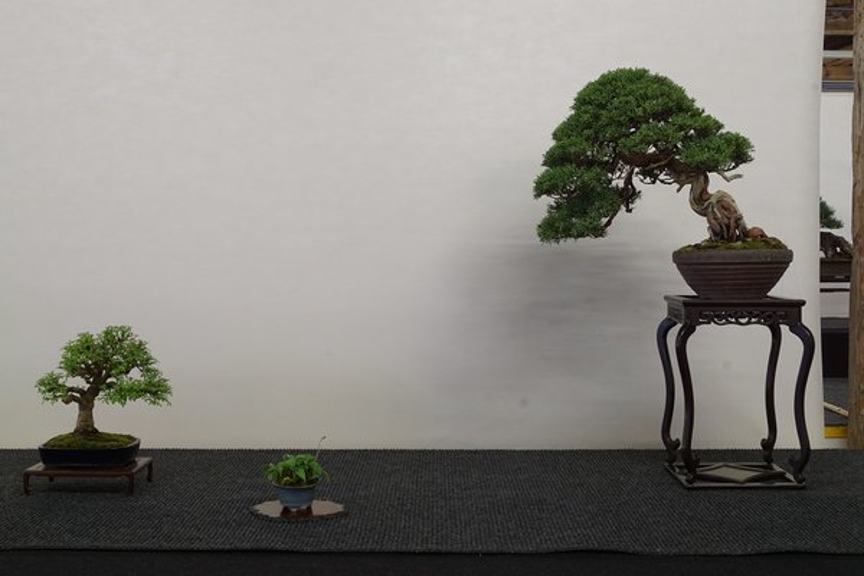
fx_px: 1080
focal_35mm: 45
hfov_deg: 43.6
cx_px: 432
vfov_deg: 29.9
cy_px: 288
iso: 160
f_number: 16
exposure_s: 1.3
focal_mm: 30
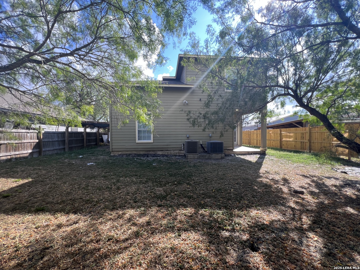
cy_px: 135
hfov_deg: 106.2
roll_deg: +0.7
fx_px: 135
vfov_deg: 89.9
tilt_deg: -0.2
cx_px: 180
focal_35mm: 13
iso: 32
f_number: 1.8
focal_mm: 1.57
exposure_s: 1/228
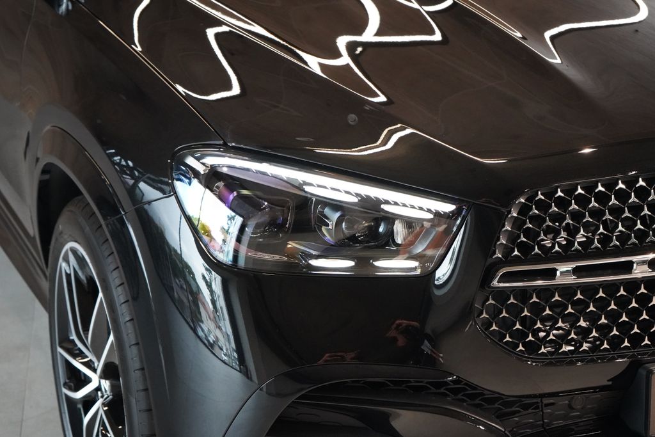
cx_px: 328
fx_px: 1274
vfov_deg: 19.5
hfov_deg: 28.8
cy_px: 218
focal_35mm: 70
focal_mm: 70
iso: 10000
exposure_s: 1/160
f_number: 5.6
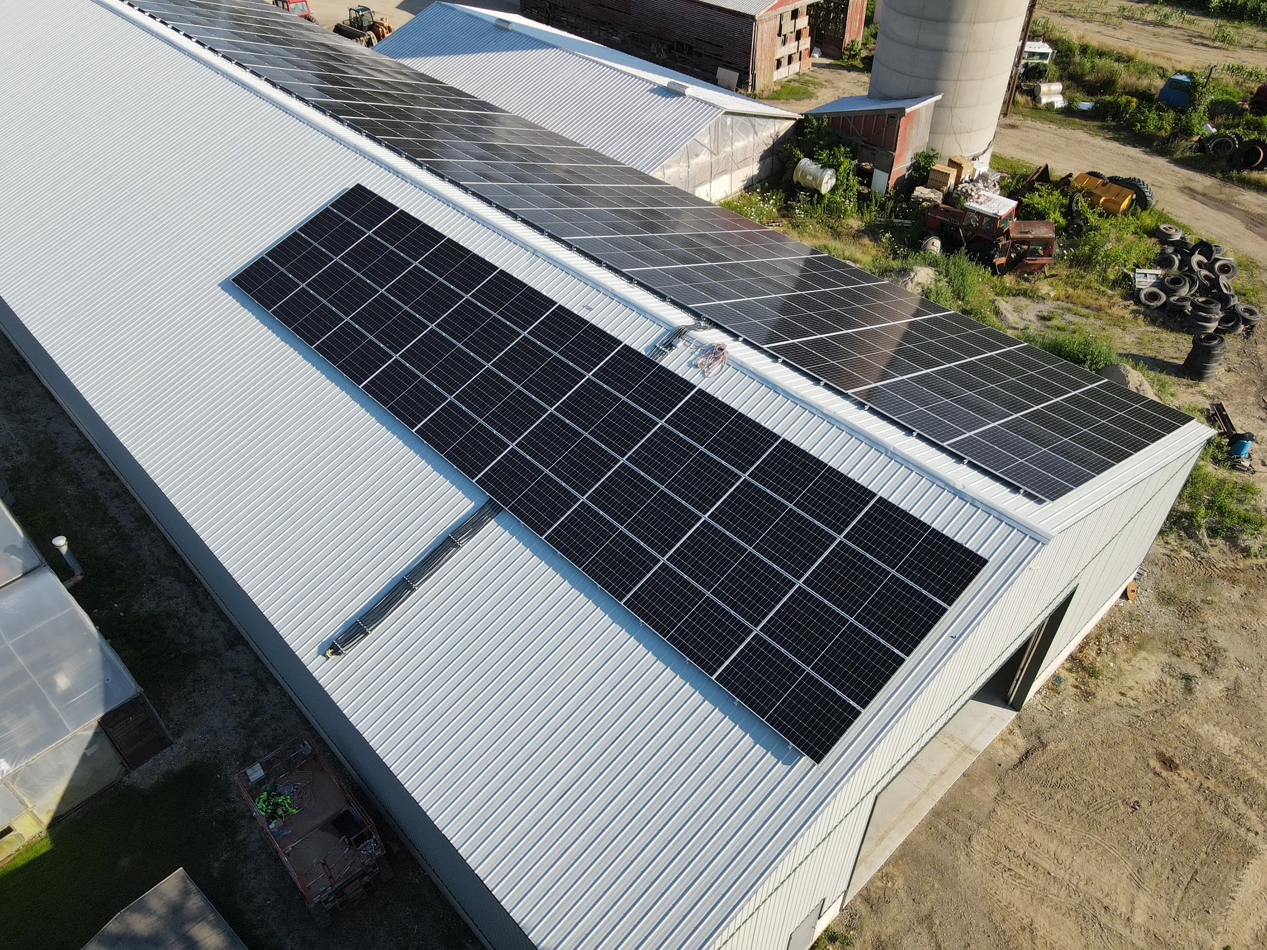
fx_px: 878
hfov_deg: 71.6
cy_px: 475
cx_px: 634
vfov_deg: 56.8
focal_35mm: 24
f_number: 2.8
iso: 100
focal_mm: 4.5
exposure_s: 1/500
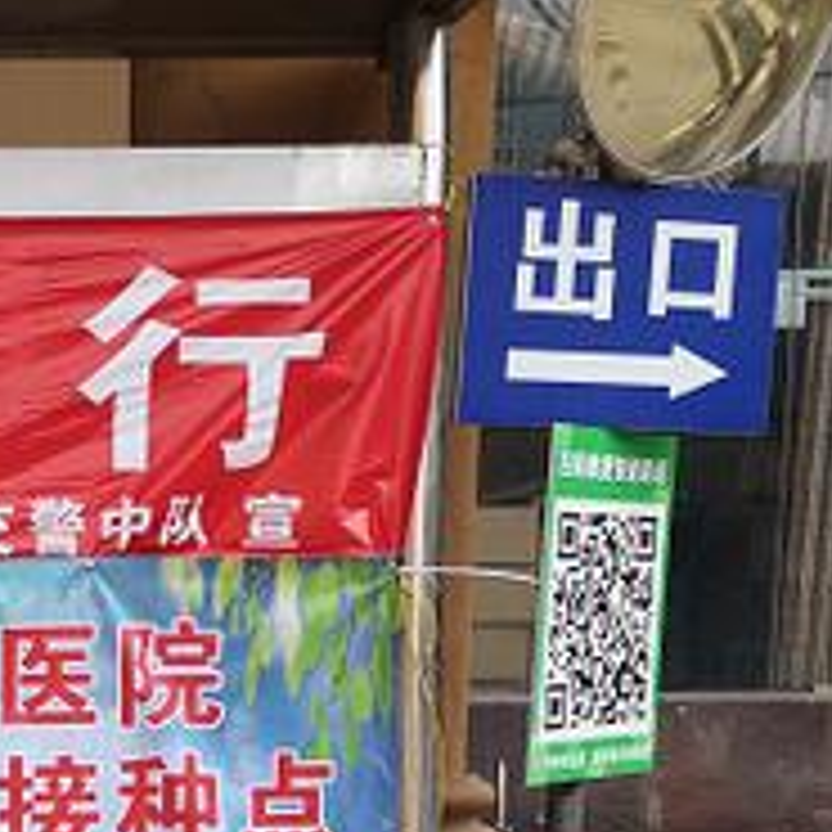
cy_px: 913
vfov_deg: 22.9
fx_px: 1931
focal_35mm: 71
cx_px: -180
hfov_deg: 22.3
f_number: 1.8
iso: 50
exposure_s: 1/691
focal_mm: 3.95
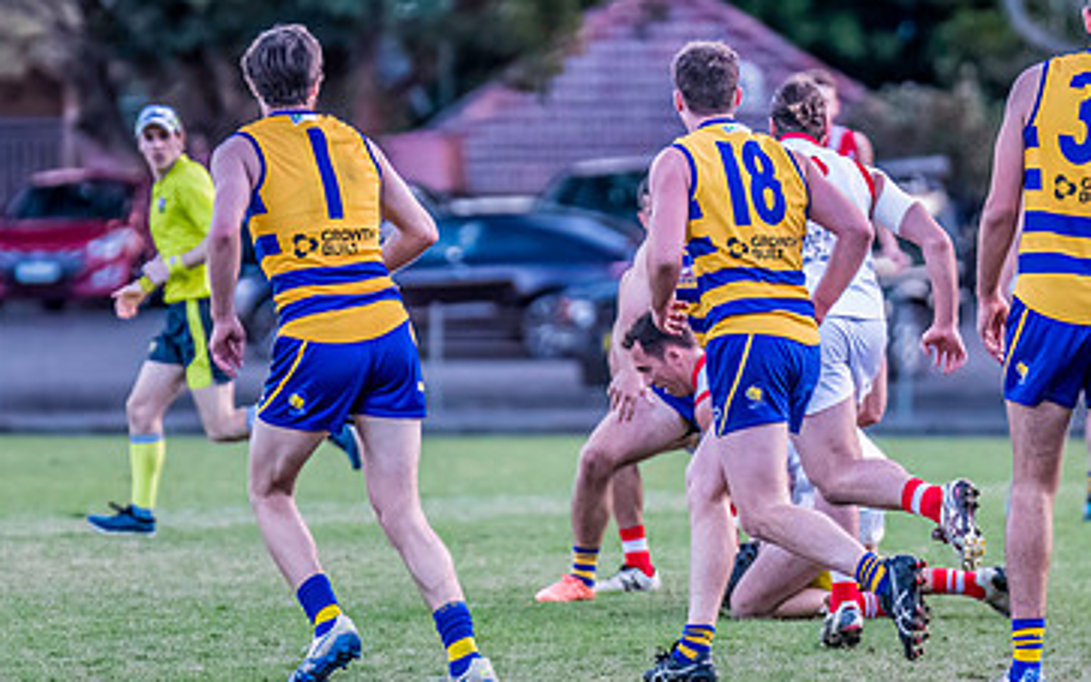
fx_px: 15642
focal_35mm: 526
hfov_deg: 4.0
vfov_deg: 2.5
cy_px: 314
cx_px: 765
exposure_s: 1/1600
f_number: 4
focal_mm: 290
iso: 3200
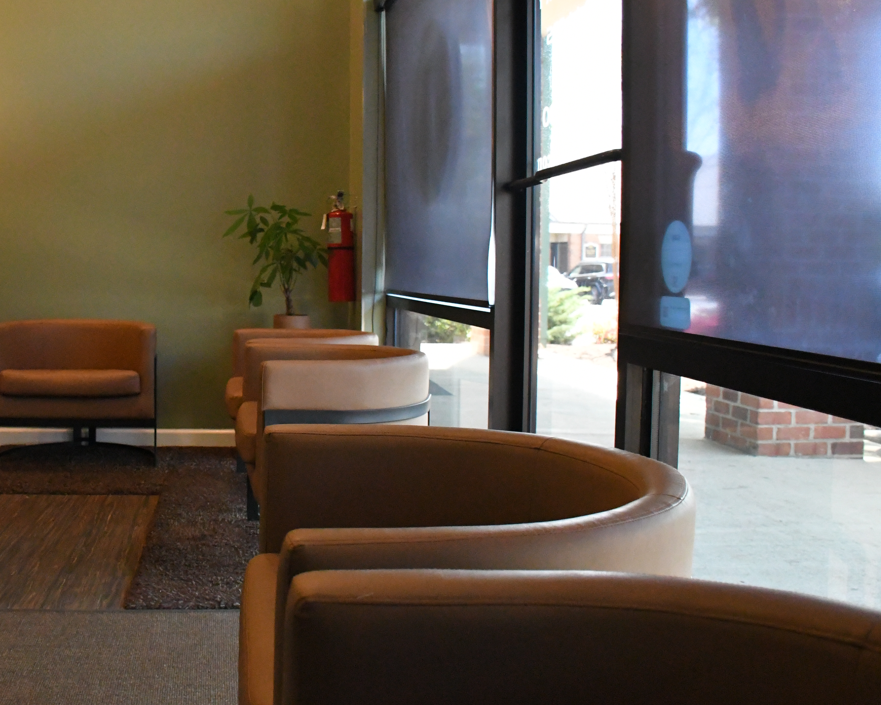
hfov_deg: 45.9
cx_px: 277
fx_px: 1017
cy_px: 313
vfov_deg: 38.2
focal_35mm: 39
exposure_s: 1/1000
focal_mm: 18
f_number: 3.5
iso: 8000
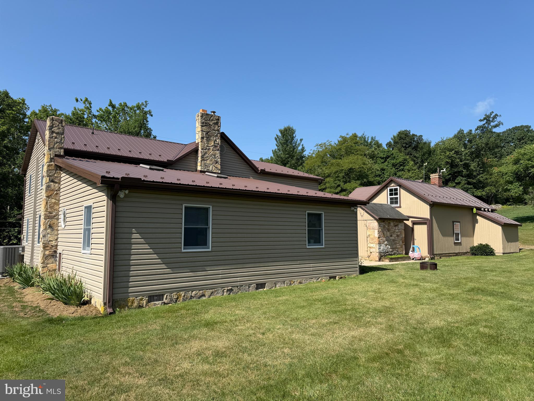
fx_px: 370
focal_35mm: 24
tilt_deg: +5.5
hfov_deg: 71.6
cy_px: 200
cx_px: 267
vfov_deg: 56.8
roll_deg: -0.2
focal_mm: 6.76
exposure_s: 1/3584
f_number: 1.78
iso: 80
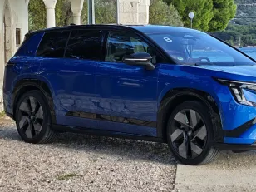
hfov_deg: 15.4
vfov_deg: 11.6
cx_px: 156
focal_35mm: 128
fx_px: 947
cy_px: 80
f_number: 1.6
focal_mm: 6.55
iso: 50
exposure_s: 1/590
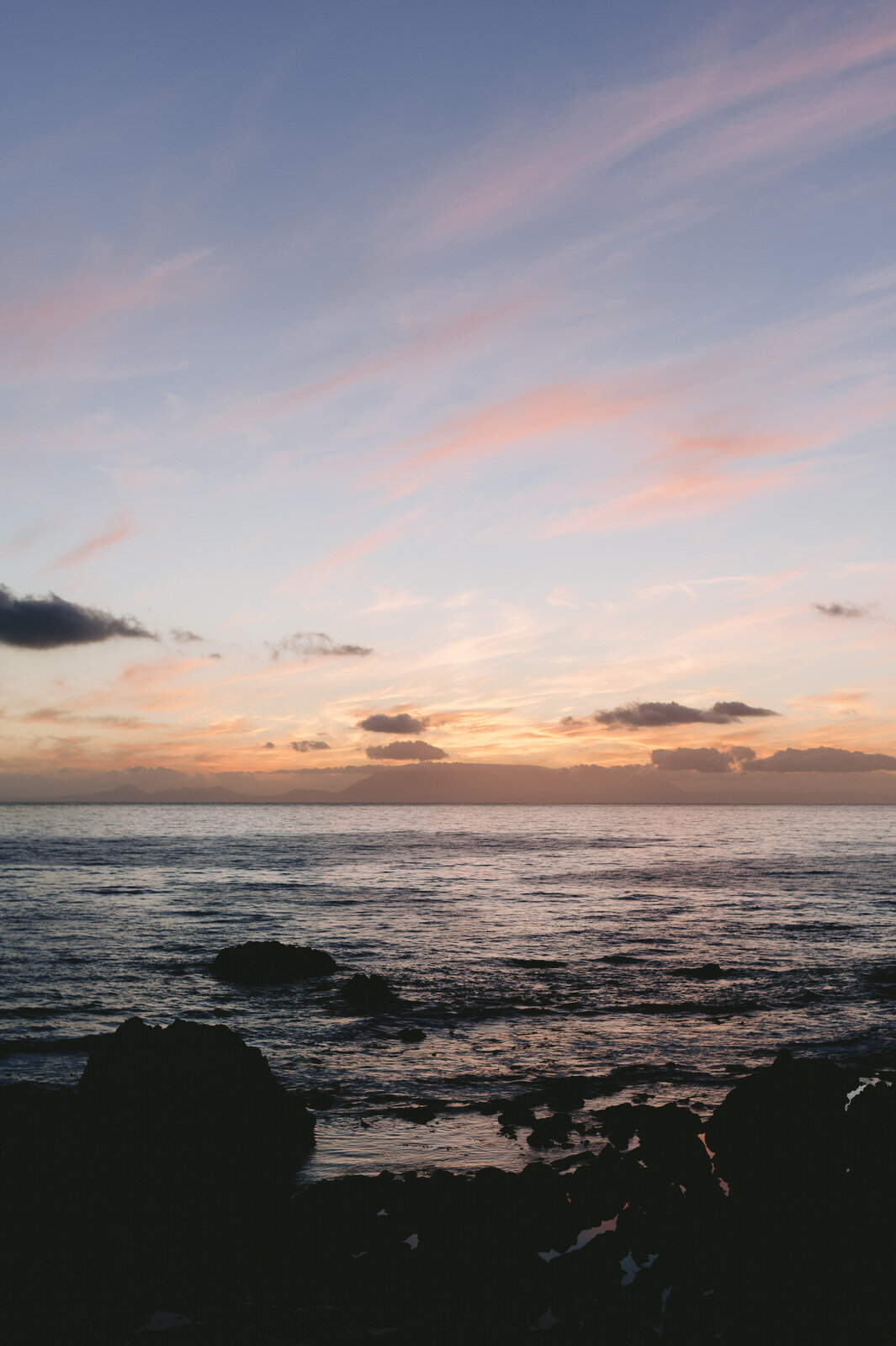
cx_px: 448
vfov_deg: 39.6
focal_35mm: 50
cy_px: 673
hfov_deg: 27.0
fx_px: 1869
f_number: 2.8
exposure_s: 1/160
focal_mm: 50
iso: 200
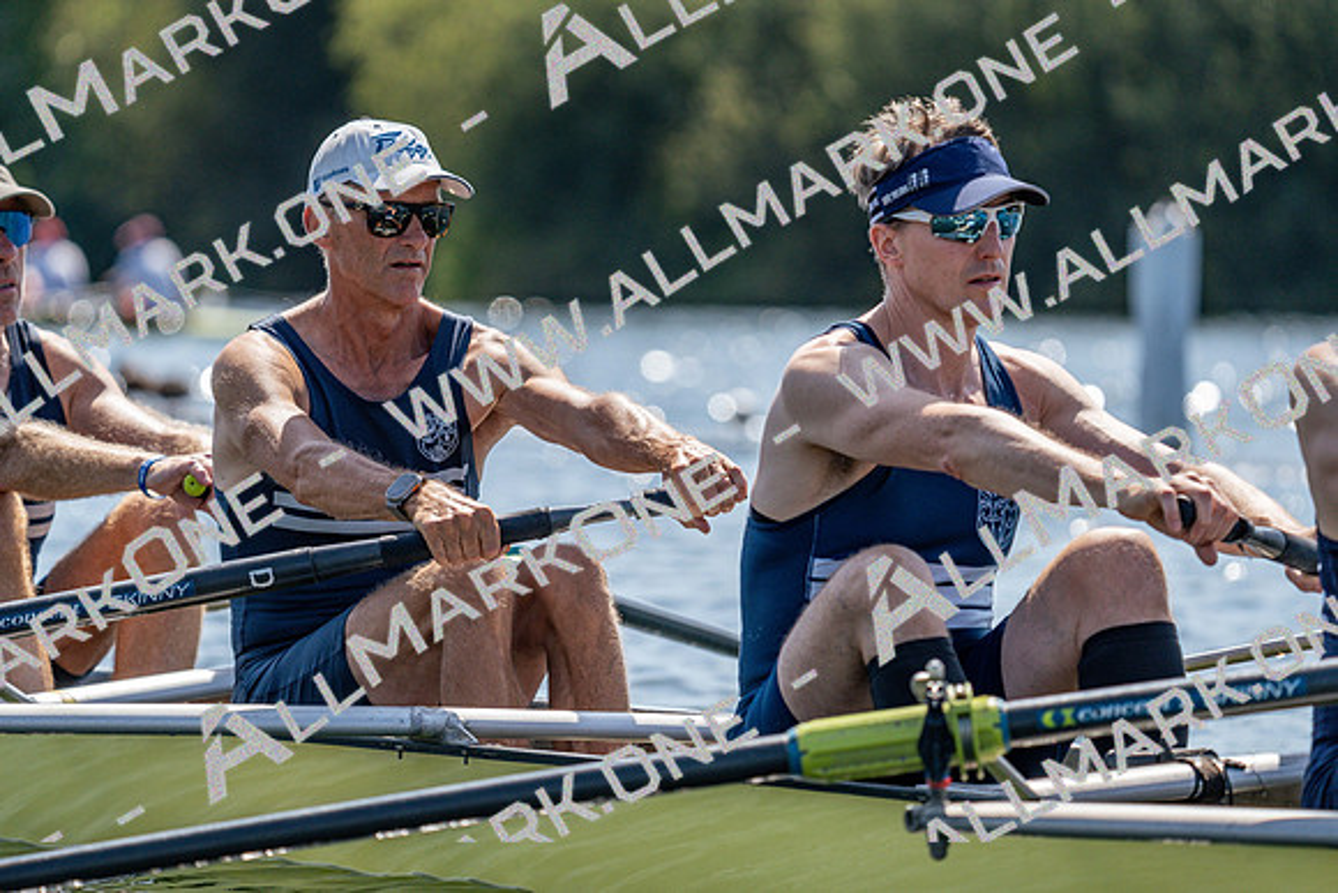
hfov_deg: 6.2
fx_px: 12453
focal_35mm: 335
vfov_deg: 4.1
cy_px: 446
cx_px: 669
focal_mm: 335
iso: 400
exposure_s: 1/2000
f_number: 6.3
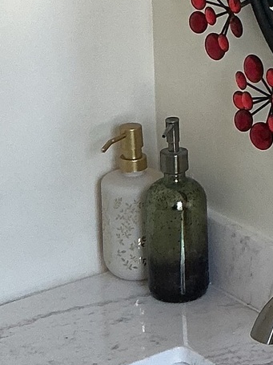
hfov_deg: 9.9
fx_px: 1546
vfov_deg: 13.4
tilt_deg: -15.2
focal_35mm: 147
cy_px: 59
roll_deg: +0.6
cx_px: 320
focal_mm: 3
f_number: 1.8
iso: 64
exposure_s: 1/120
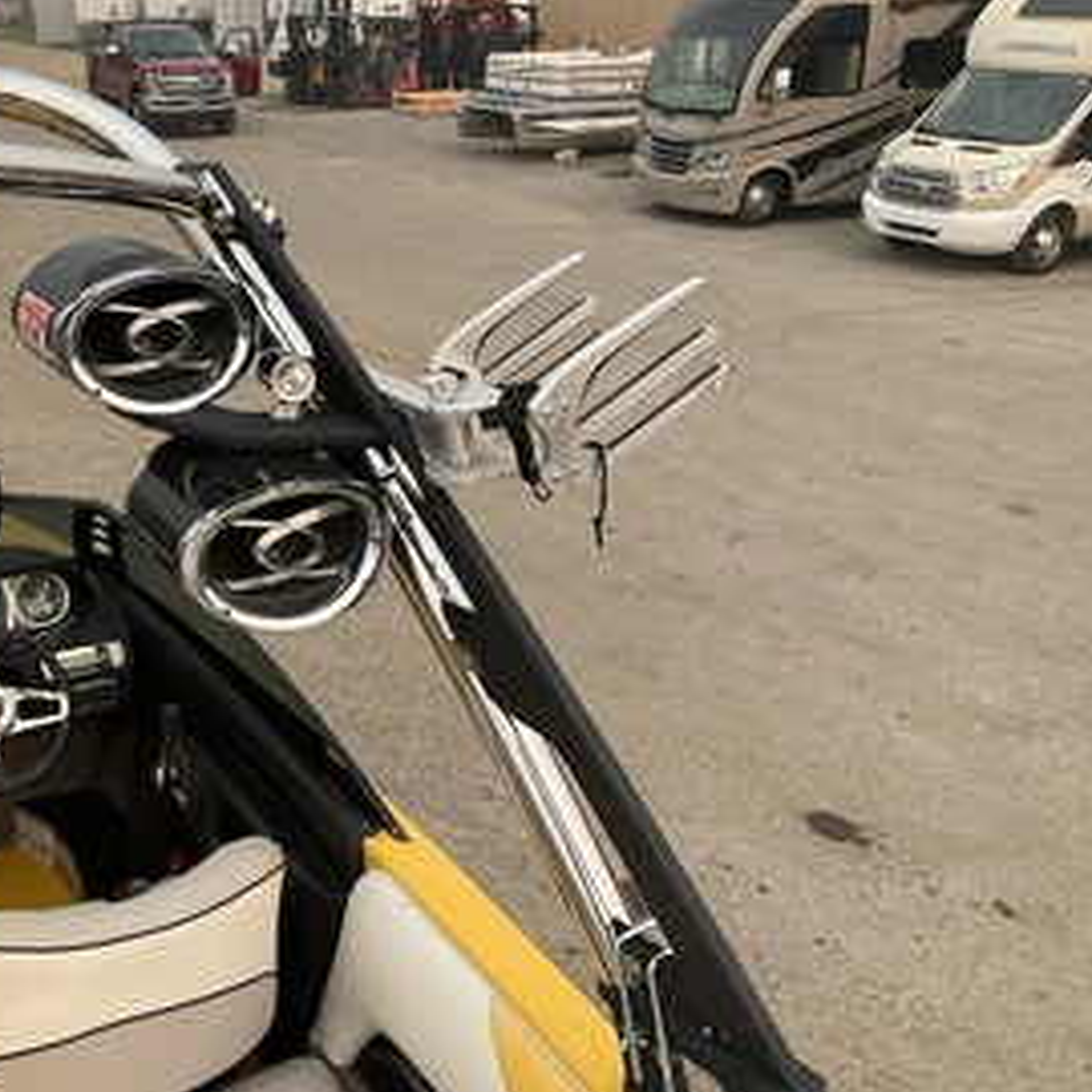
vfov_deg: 43.8
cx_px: 295
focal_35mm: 38
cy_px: 502
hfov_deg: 42.7
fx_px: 1356
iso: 25
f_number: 1.8
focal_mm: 3
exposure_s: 1/781
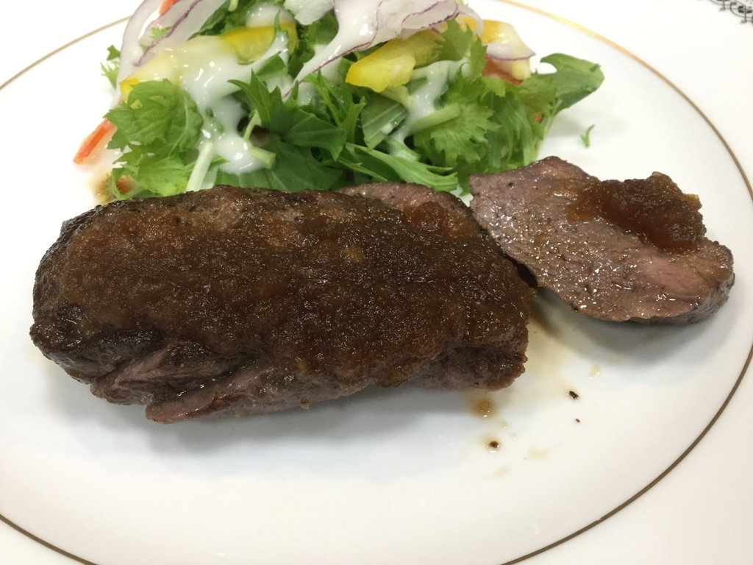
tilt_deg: -49.6
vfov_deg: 45.4
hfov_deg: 58.4
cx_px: 376
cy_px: 282
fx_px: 674
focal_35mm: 31
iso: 80
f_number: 2.4
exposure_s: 1/30
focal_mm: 3.3
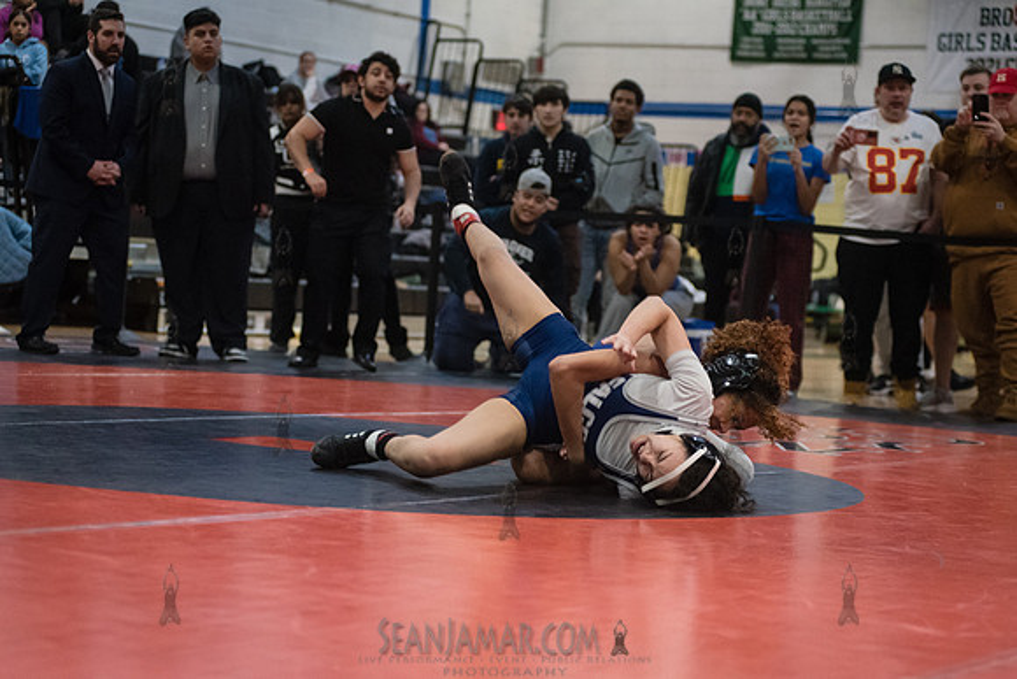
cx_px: 508
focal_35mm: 80
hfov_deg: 25.4
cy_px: 340
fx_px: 2260
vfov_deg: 17.1
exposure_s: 1/500
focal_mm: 80
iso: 8000
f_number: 3.5
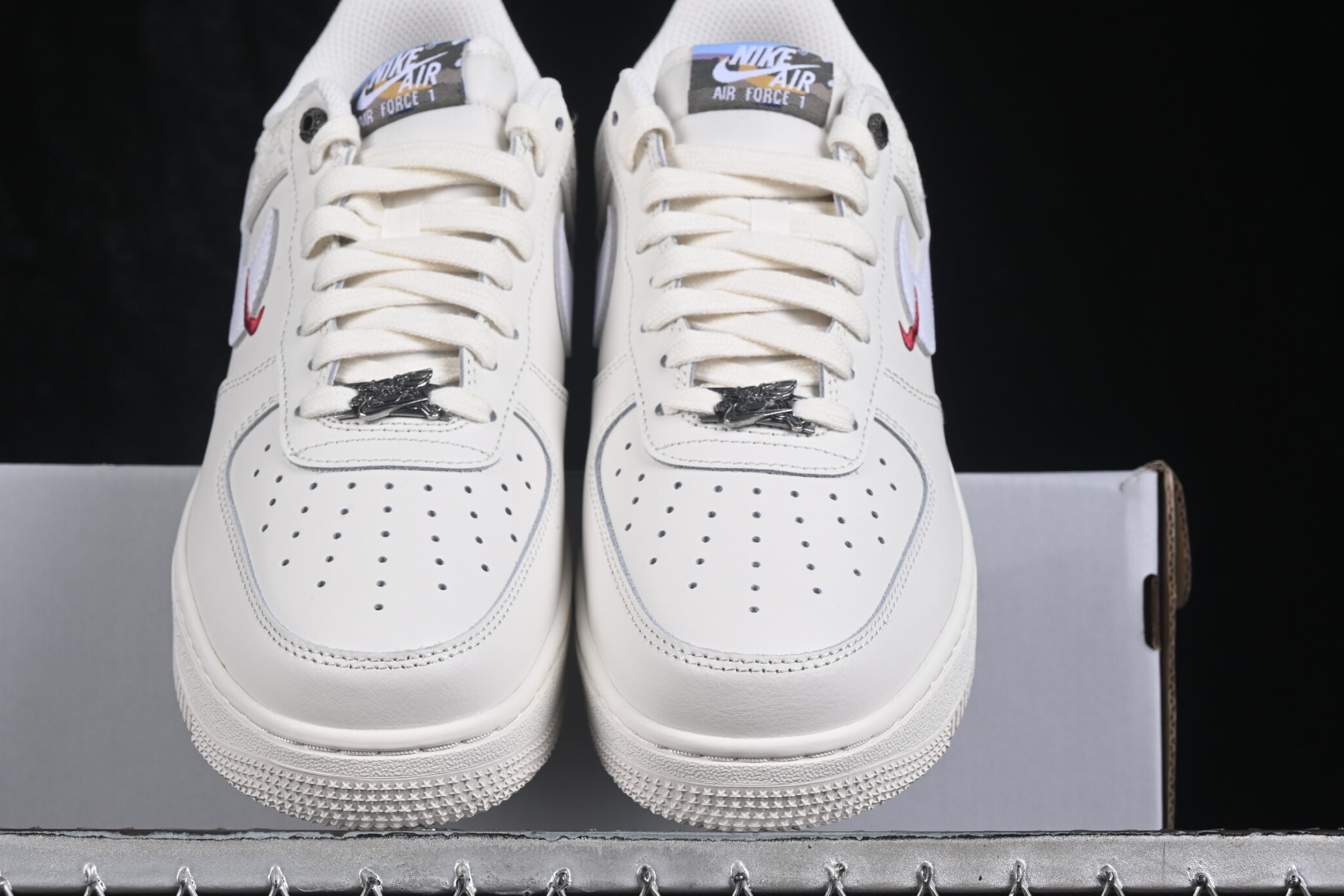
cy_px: 487
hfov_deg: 21.9
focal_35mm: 93
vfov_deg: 14.7
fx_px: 3472
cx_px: 559
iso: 160
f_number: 8
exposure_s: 1/80
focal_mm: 50
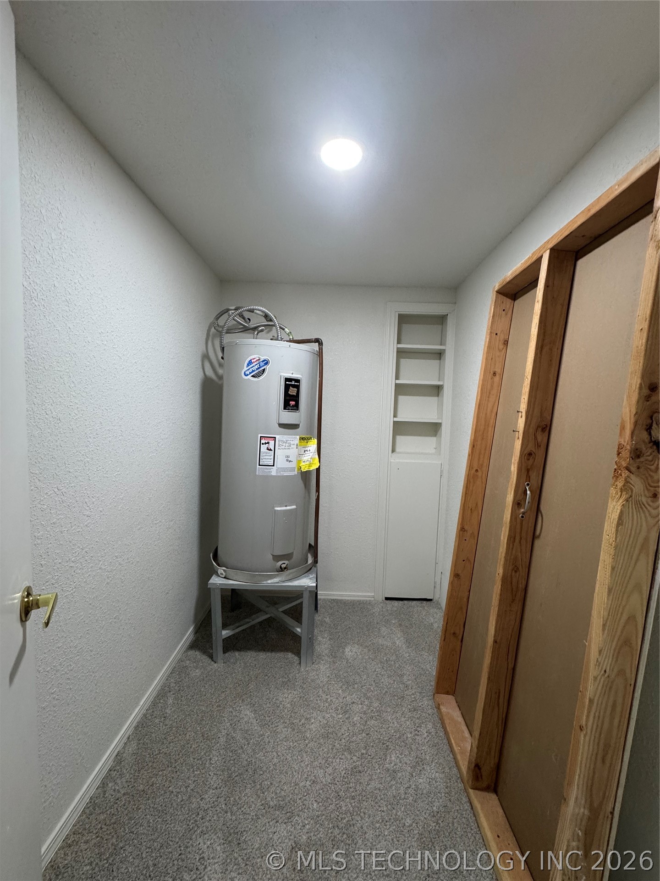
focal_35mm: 14
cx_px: 330
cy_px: 440
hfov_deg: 85.7
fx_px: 356
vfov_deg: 102.1
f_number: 2.2
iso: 250
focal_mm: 2.22
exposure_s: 1/60
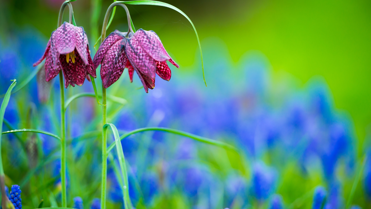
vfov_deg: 5.8
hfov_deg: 10.3
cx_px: 185
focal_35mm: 210
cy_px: 92
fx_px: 2066
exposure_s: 1/400
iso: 640
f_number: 2.8
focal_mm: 200
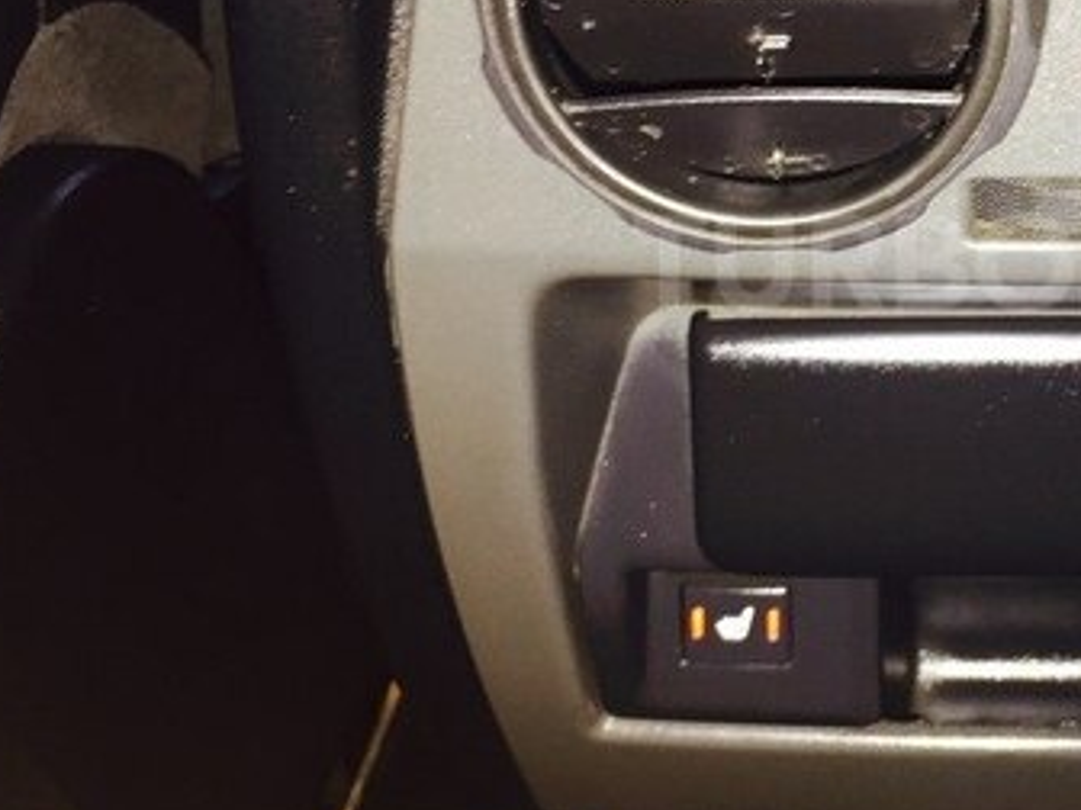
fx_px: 1780
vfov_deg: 25.5
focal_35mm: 57
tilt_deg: -33.9
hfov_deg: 32.2
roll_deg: -0.4
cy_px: 262
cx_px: 962
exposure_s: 1/17
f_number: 2.2
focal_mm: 4.15
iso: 80
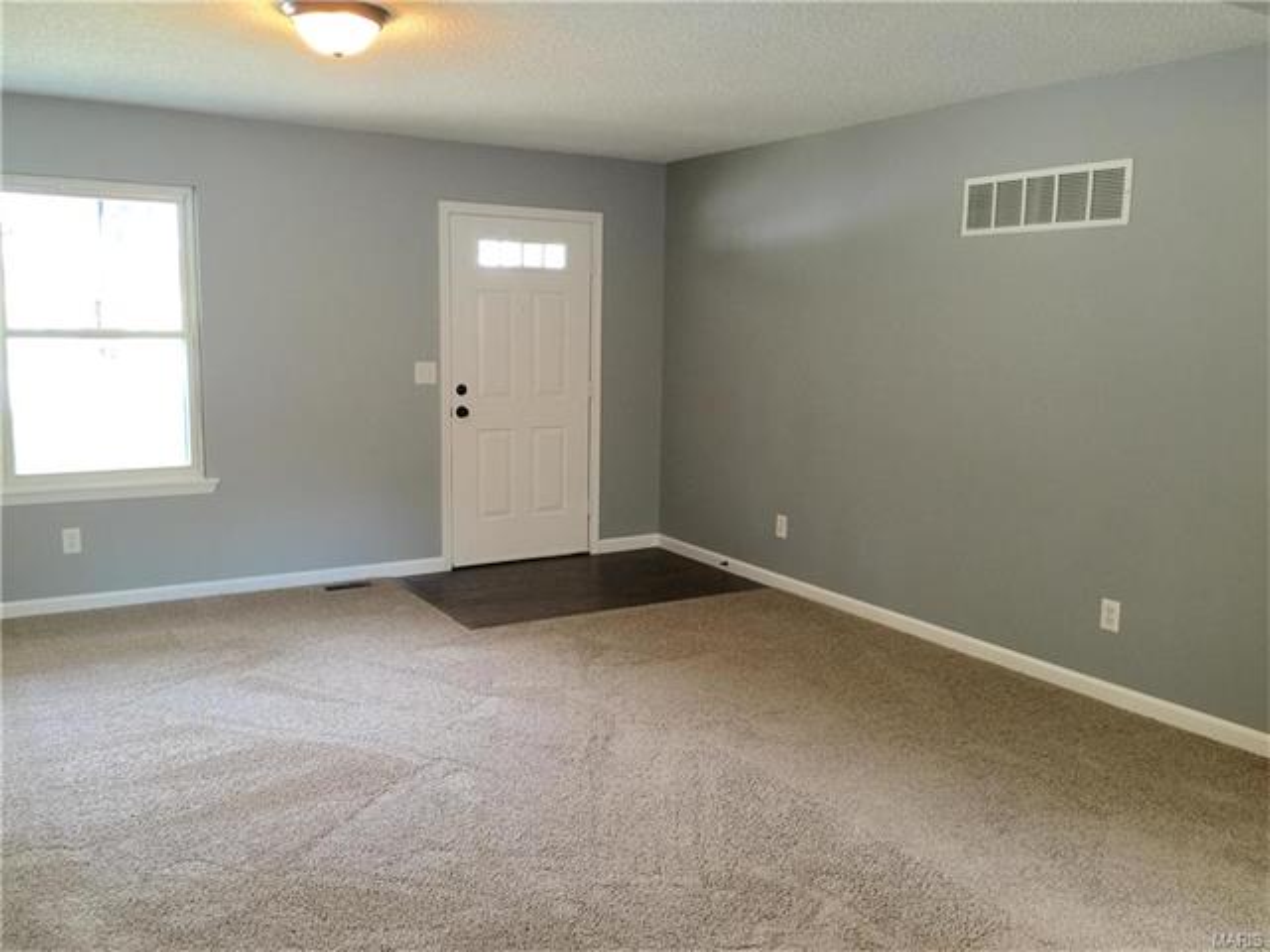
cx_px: 635
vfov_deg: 48.2
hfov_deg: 61.7
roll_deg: -1.8
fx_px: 1064
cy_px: 476
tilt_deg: -7.9
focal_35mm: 29
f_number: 2.2
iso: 50
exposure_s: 1/15
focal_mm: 4.15
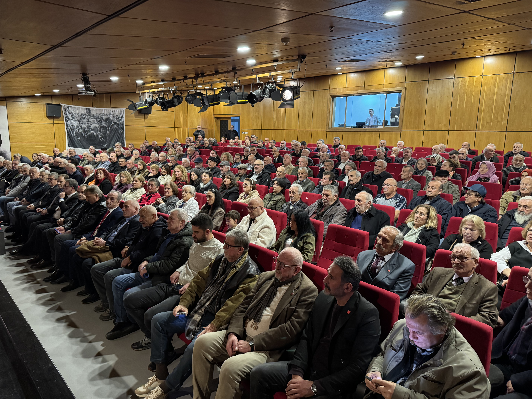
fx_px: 369
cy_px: 200
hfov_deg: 71.6
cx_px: 266
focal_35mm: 24
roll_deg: -1.1
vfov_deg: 56.8
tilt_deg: -10.2
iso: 800
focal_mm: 6.76
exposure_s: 1/33
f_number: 1.78
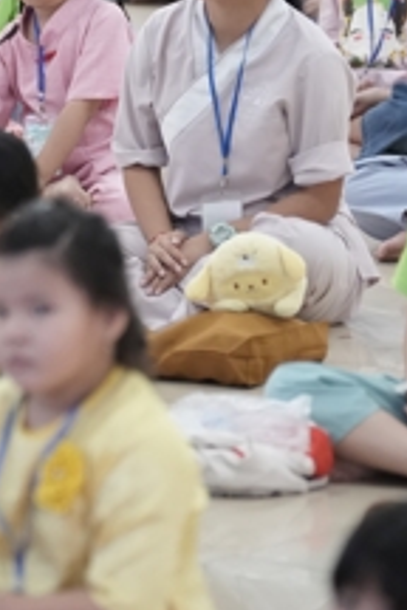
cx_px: 82
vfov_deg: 4.6
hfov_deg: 3.0
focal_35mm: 451
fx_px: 7648
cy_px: 47
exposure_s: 1/200
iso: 4000
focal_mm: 150
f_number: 2.8
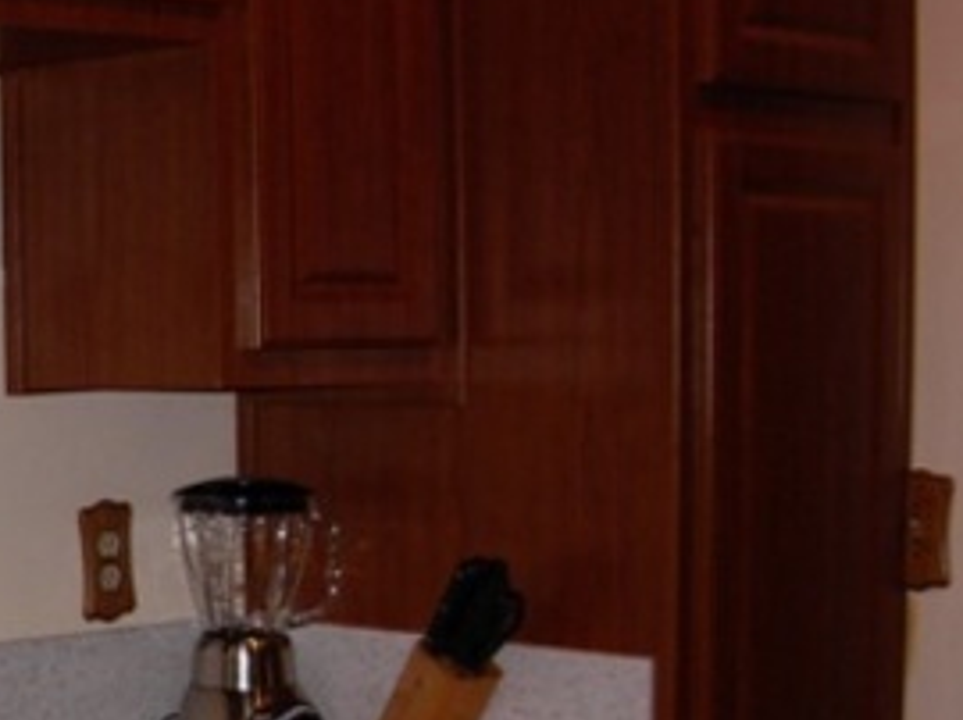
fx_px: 2613
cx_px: -219
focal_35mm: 94
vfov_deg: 15.6
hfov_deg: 19.5
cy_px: 563
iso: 79
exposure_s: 1/22.6
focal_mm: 6.3
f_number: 2.9
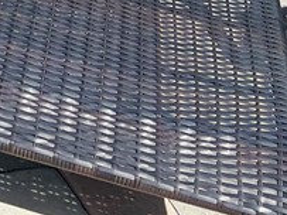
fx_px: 1085
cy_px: -294
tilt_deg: -22.2
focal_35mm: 131
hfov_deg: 13.0
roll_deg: -0.7
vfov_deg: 10.0
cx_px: -295
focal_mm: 5.1
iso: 32
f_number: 1.6
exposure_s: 1/4049
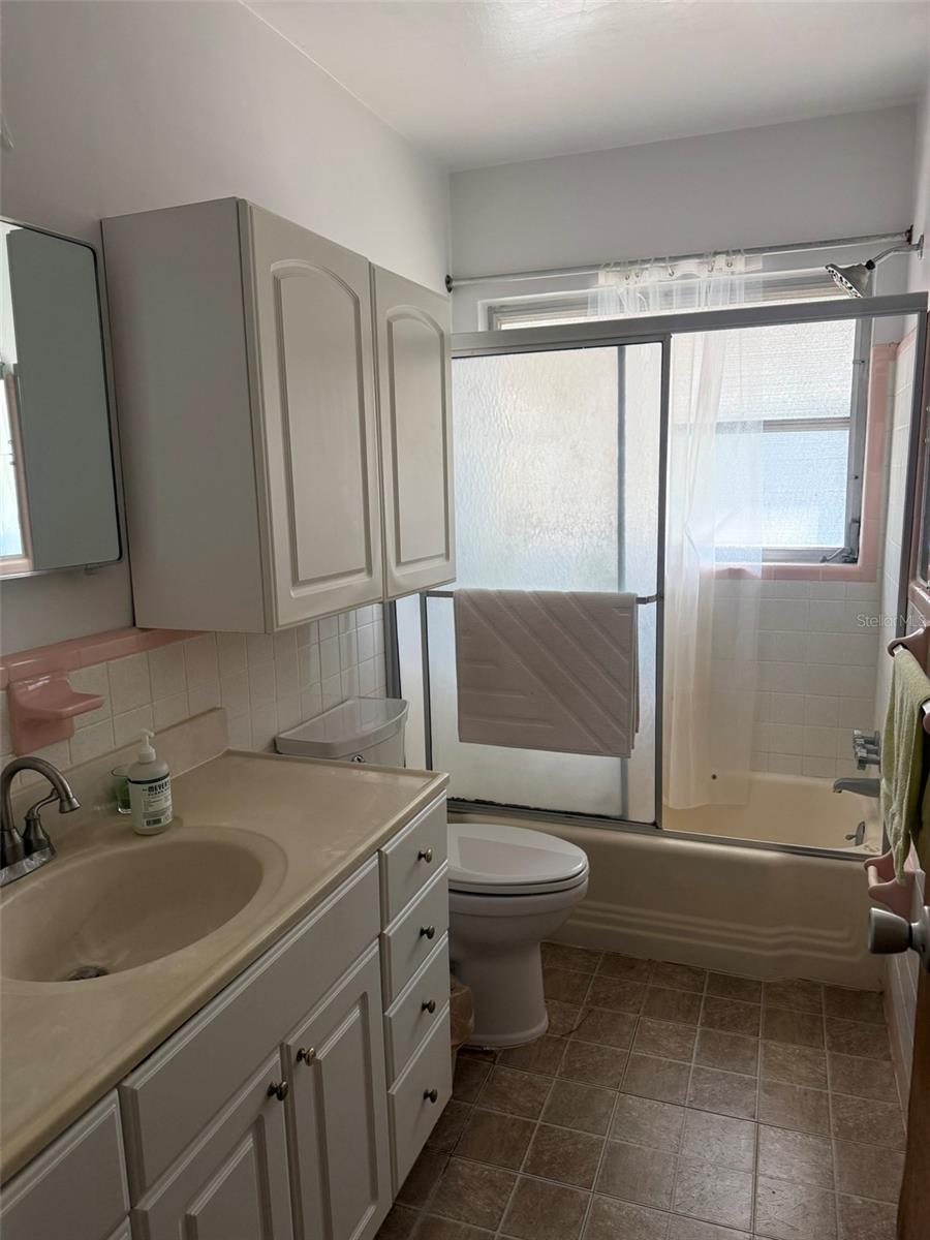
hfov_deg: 56.8
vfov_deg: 71.6
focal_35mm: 24
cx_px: 465
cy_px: 620
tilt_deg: -9.3
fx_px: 860
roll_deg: +1.5
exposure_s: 1/172
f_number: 1.78
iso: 200
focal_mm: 6.76
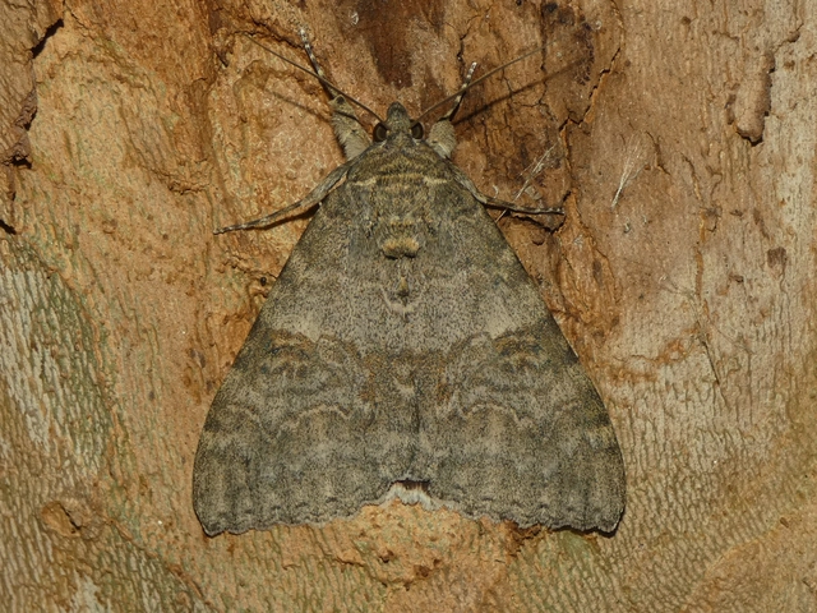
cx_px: 408
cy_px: 306
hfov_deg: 18.7
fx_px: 2478
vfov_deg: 14.1
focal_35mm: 105
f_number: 4.9
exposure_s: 1/50
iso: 80
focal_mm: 18.8
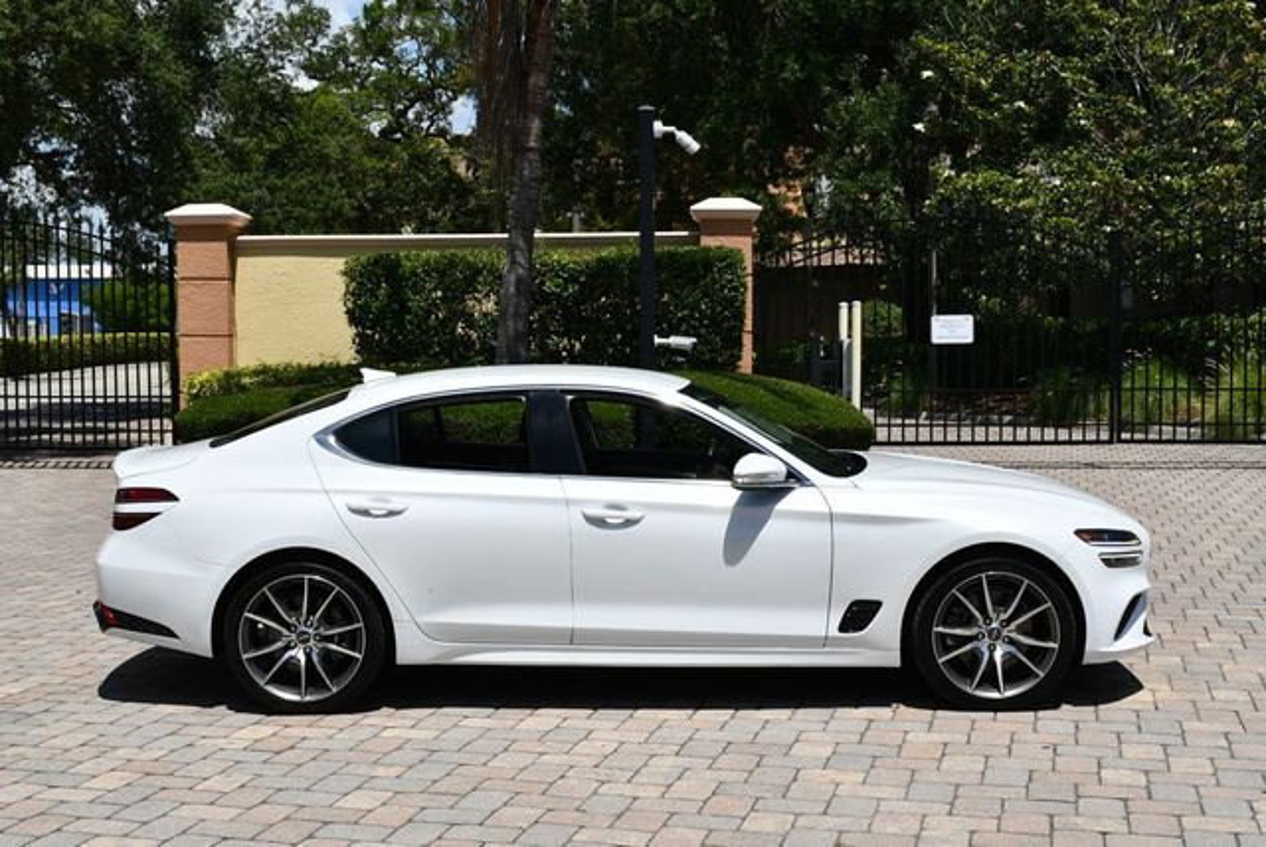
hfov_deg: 41.1
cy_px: 424
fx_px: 1689
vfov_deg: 28.1
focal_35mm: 48
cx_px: 633
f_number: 9
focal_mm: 24
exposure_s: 1/320
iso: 100
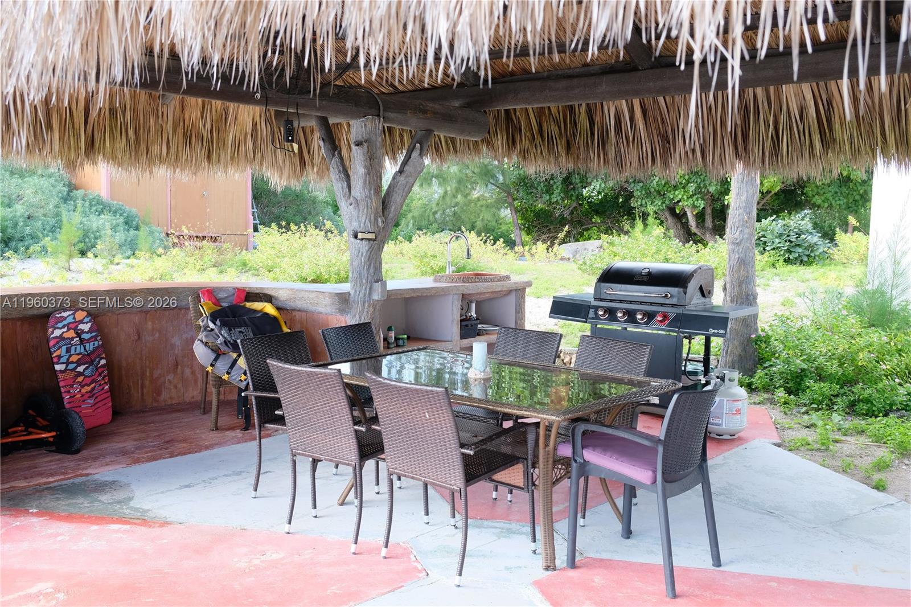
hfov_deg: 57.2
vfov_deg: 40.0
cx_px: 456
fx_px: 835
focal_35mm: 33
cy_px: 304
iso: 400
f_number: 5
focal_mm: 22.3
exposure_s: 1/100
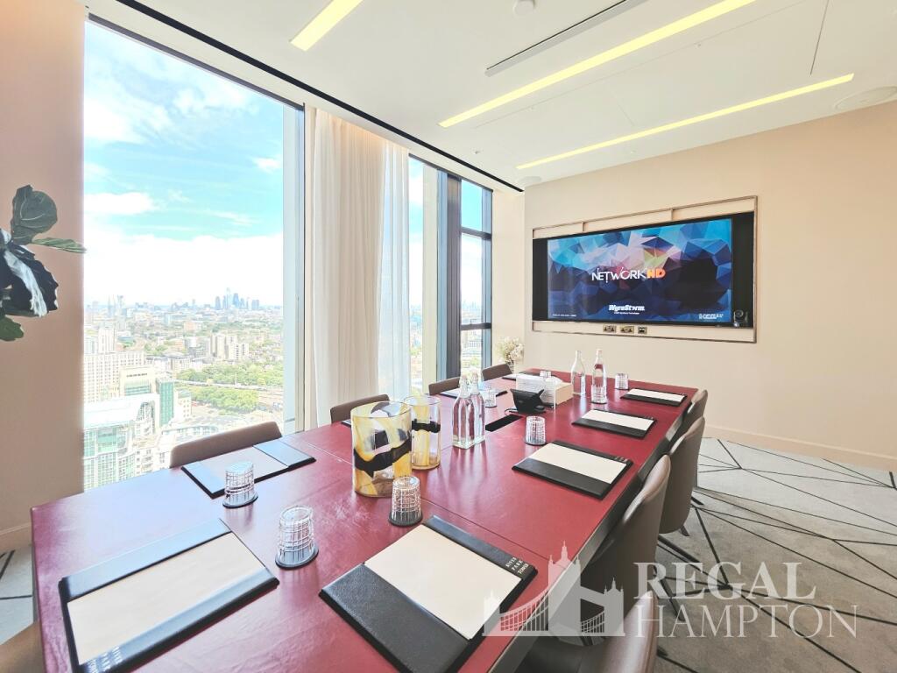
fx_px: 337
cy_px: 336
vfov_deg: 89.9
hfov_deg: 106.2
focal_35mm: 13
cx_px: 448
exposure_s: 1/62.1
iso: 64
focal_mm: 1.74
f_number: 2.2
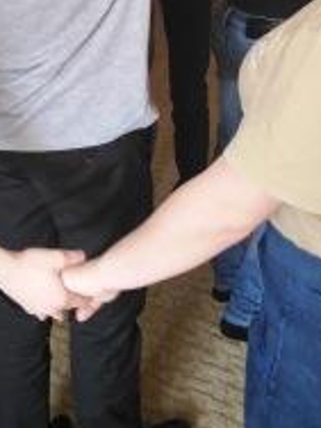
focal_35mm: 62
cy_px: -5
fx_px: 767
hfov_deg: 23.4
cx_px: 82
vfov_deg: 29.1
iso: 132
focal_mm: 3.63
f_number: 1.8
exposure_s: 1/30
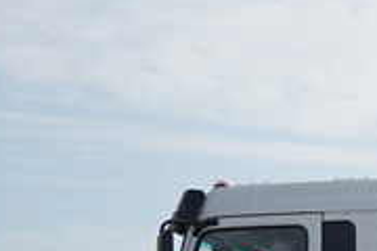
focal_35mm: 151
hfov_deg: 12.3
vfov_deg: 8.9
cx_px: 710
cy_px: 382
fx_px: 1581
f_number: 3.2
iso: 100
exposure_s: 1/1600
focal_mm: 34
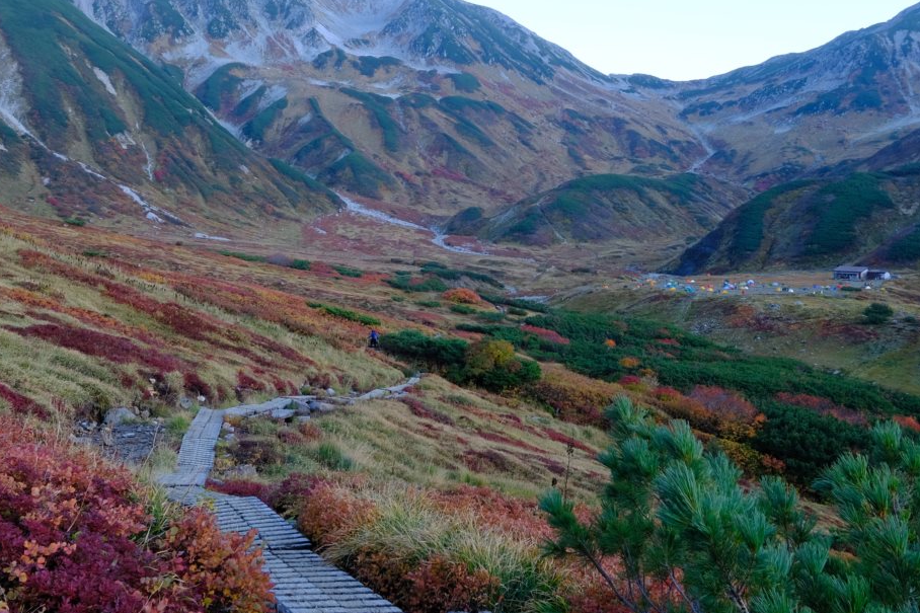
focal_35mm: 38
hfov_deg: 50.6
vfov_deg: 34.9
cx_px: 405
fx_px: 971
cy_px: 243
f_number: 8
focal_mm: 15.1
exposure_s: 1/8
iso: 200
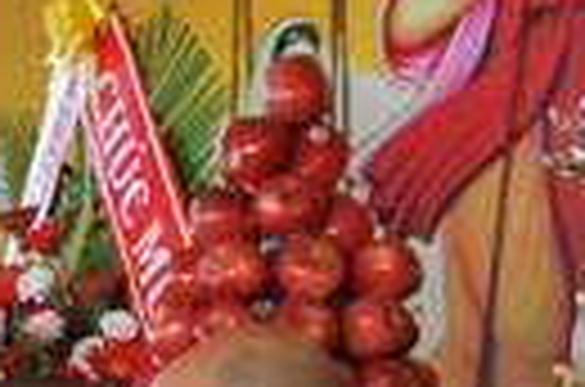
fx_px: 4004
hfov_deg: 7.8
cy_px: 616
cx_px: -778
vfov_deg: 5.5
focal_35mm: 247
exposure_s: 1/80
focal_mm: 50
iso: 640
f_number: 6.3
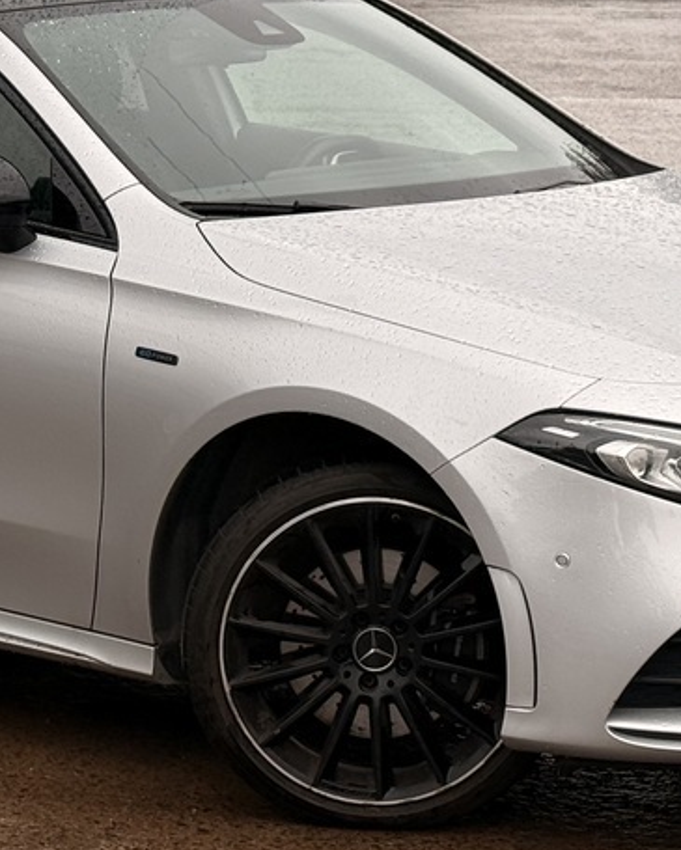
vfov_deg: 13.0
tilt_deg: -8.4
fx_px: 3727
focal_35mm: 148
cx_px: 104
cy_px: 319
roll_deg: +0.8
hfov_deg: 10.4
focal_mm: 6.76
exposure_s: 1/596
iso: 64
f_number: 1.78
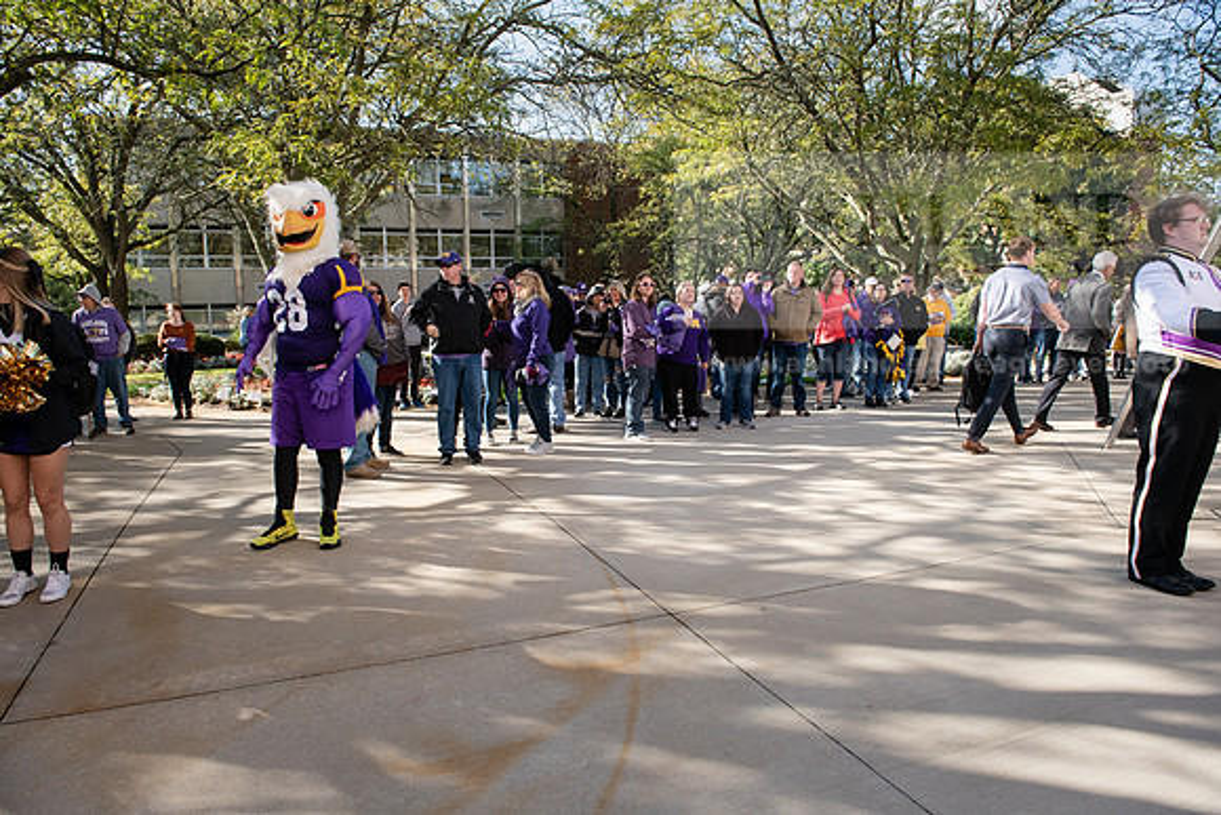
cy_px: 408
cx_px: 610
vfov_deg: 53.2
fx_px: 814
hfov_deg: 73.7
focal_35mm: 24
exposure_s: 1/640
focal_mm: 24
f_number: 5.6
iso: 400
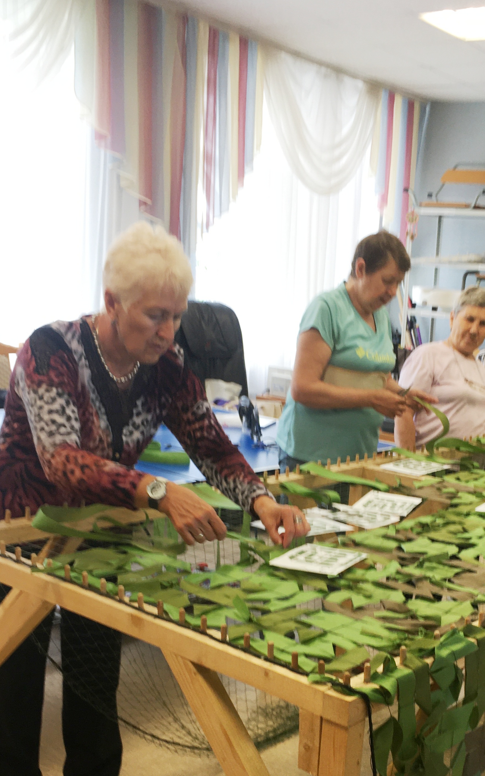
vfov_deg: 44.3
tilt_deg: -17.9
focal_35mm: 44
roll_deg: -4.9
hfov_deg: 29.0
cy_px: 547
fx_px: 930
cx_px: 328
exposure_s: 1/50
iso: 32
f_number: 2.2
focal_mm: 4.15
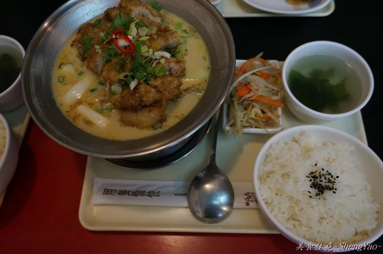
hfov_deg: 59.5
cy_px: 127
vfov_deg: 41.6
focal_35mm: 32
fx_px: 335
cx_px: 192
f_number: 4
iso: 3200
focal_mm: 21
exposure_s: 1/160
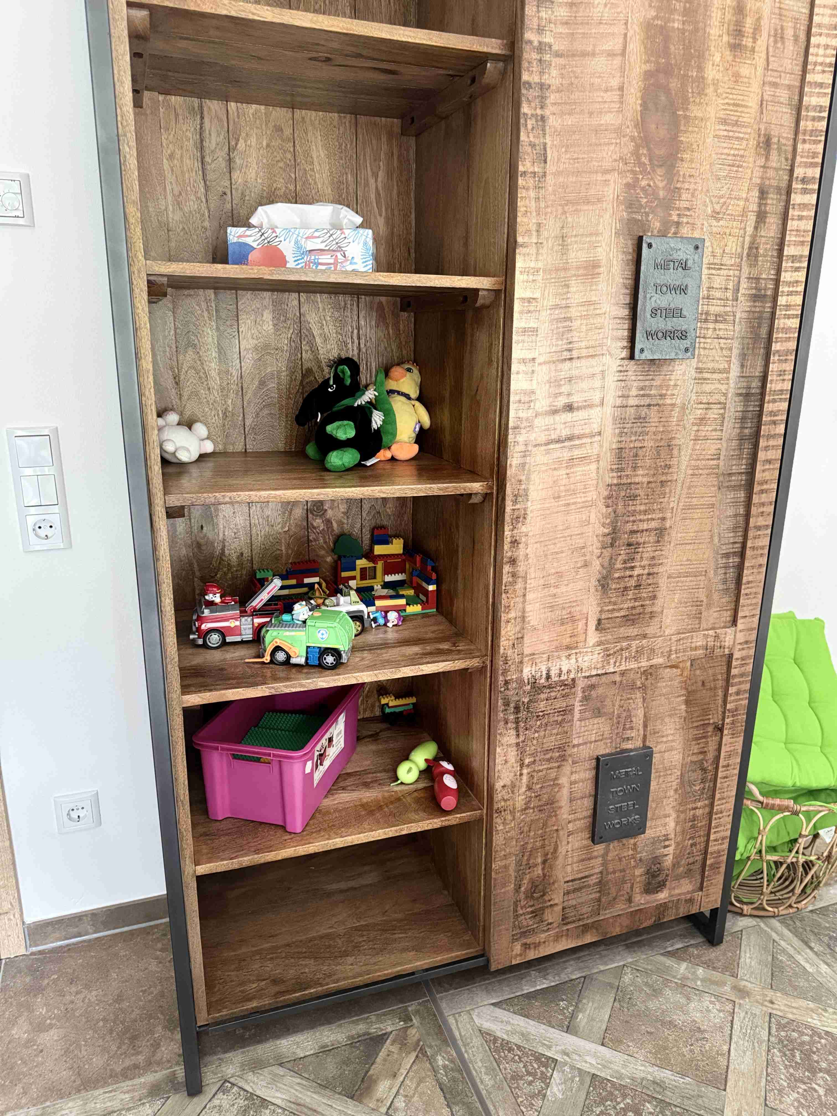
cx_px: 418
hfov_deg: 56.8
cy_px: 558
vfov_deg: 71.6
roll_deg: -0.4
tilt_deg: -17.0
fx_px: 774
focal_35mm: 24
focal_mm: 6.76
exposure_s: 1/60
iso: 640
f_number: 1.78
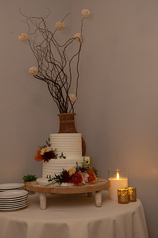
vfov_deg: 42.6
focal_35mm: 46
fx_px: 304
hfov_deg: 29.2
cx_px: 75
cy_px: 98
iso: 3200
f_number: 4
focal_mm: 38
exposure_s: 1/200
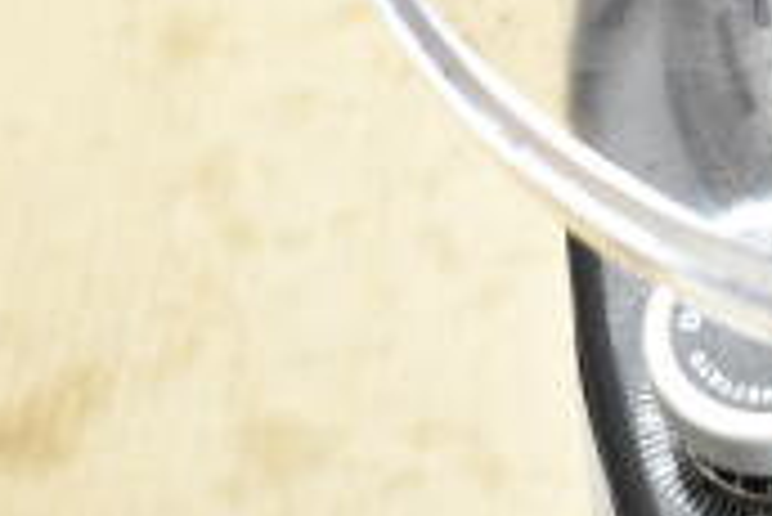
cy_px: -285
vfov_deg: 11.2
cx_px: 1059
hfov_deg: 16.3
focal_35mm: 117
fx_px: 2511
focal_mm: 22
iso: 1600
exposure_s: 1/100
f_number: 5
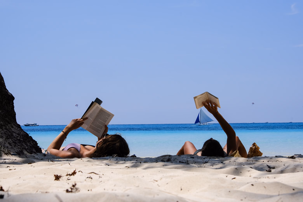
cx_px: 152
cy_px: 101
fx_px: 699
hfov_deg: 24.5
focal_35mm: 83
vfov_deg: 16.5
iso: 200
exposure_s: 1/250
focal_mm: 55
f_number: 16
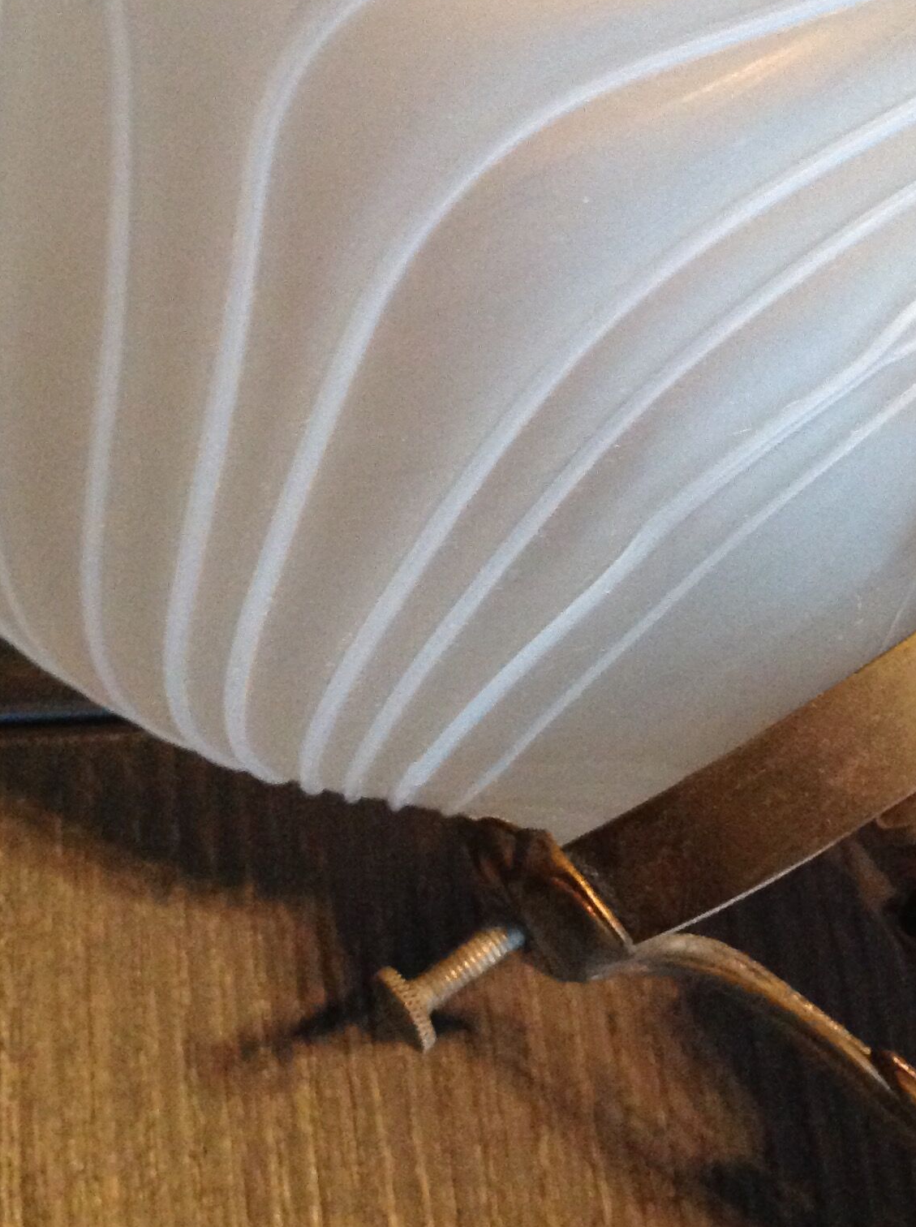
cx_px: 602
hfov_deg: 24.2
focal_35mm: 60
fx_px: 2123
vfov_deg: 31.6
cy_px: 287
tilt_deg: -52.6
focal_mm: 4.28
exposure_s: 1/17
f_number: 2.4
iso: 500
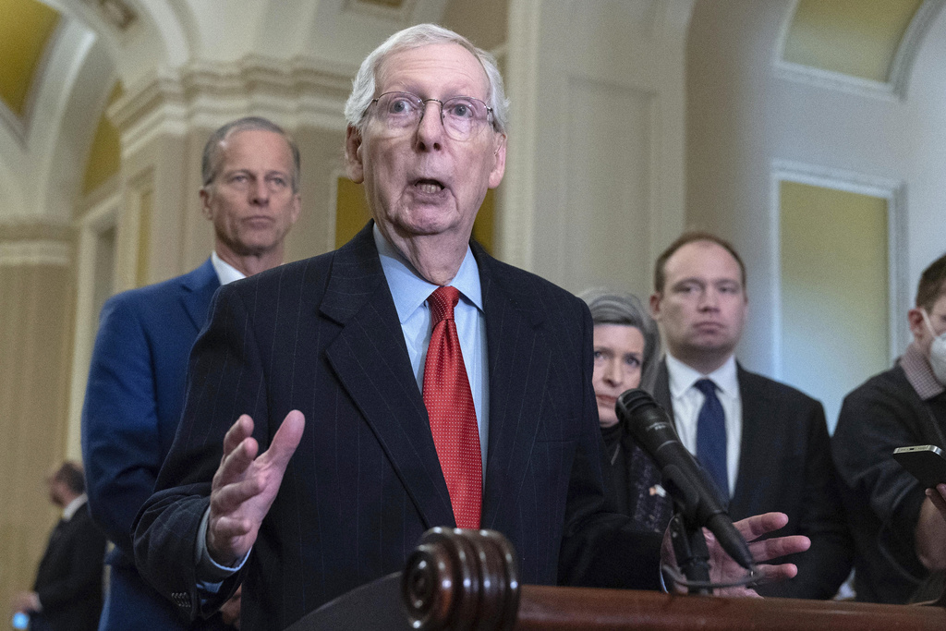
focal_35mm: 45
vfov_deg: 29.9
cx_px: 473
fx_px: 1183
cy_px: 316
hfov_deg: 43.6
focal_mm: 45
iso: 6400
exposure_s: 1/250
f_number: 3.5
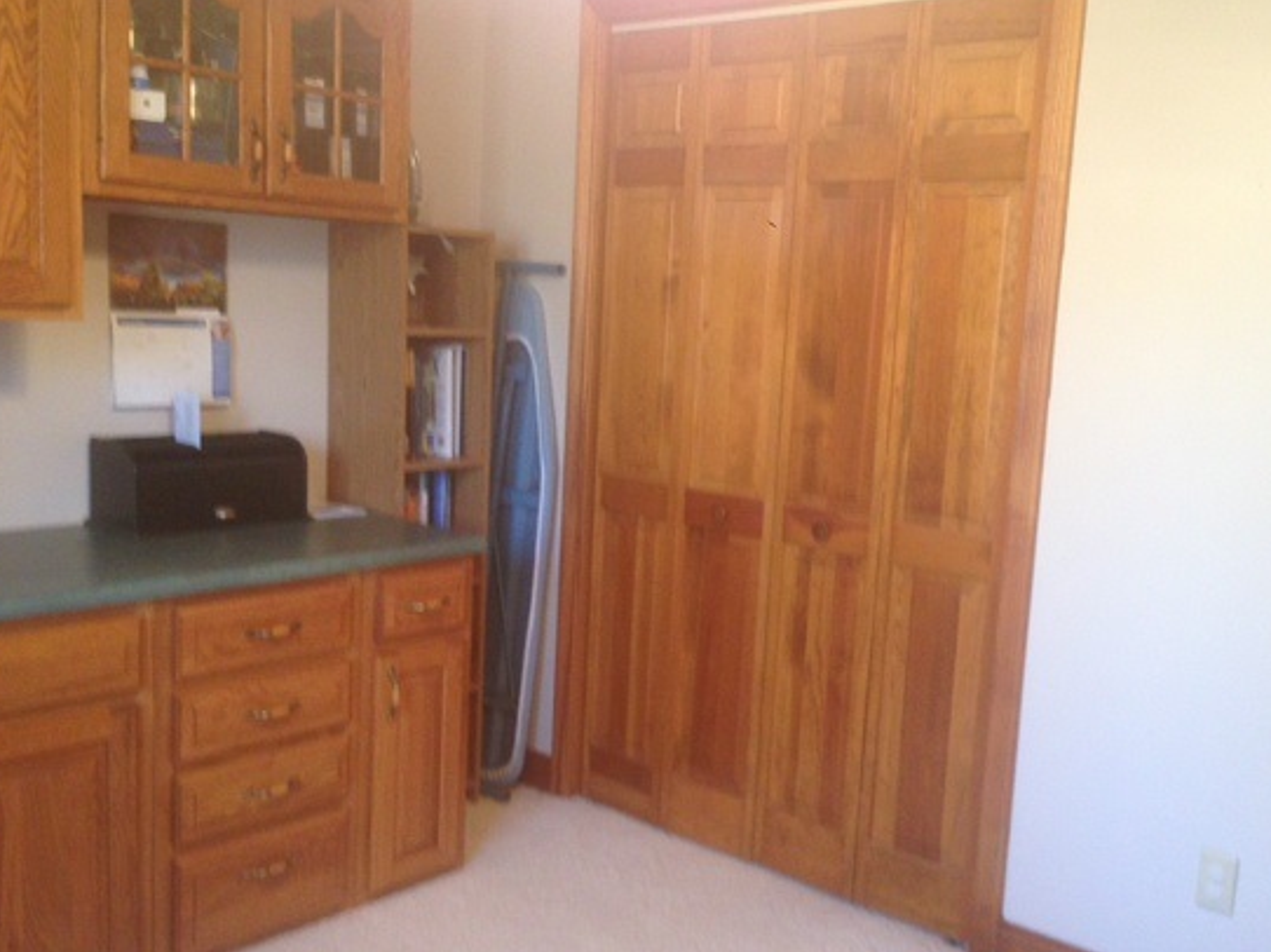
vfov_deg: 36.8
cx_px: 715
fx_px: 1431
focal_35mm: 39
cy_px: 504
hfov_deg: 47.8
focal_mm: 4.13
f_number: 2.4
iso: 160
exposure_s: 1/20
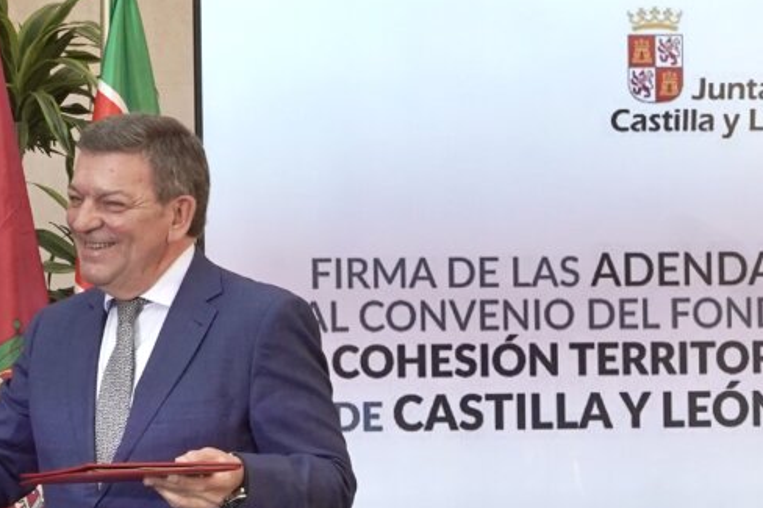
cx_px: 319
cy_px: 424
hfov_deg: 7.2
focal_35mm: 286
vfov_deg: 4.8
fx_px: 6059
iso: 1250
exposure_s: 1/200
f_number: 7.1
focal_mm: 73
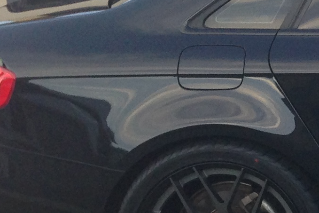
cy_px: 83
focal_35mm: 165
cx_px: 692
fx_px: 1462
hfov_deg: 11.0
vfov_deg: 8.3
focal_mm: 4.13
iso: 64
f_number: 2.4
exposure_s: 1/60
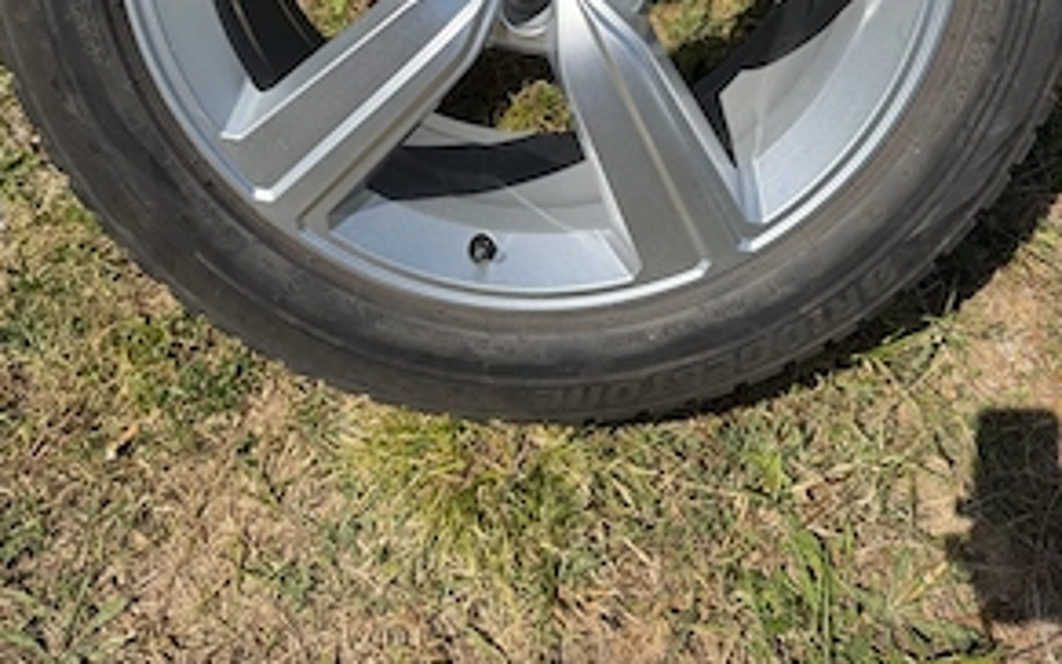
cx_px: 540
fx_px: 1013
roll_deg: -3.0
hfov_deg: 55.3
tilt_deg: -43.6
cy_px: -62
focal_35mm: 35
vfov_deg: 32.1
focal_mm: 6.76
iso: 100
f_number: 1.78
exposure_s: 1/5319
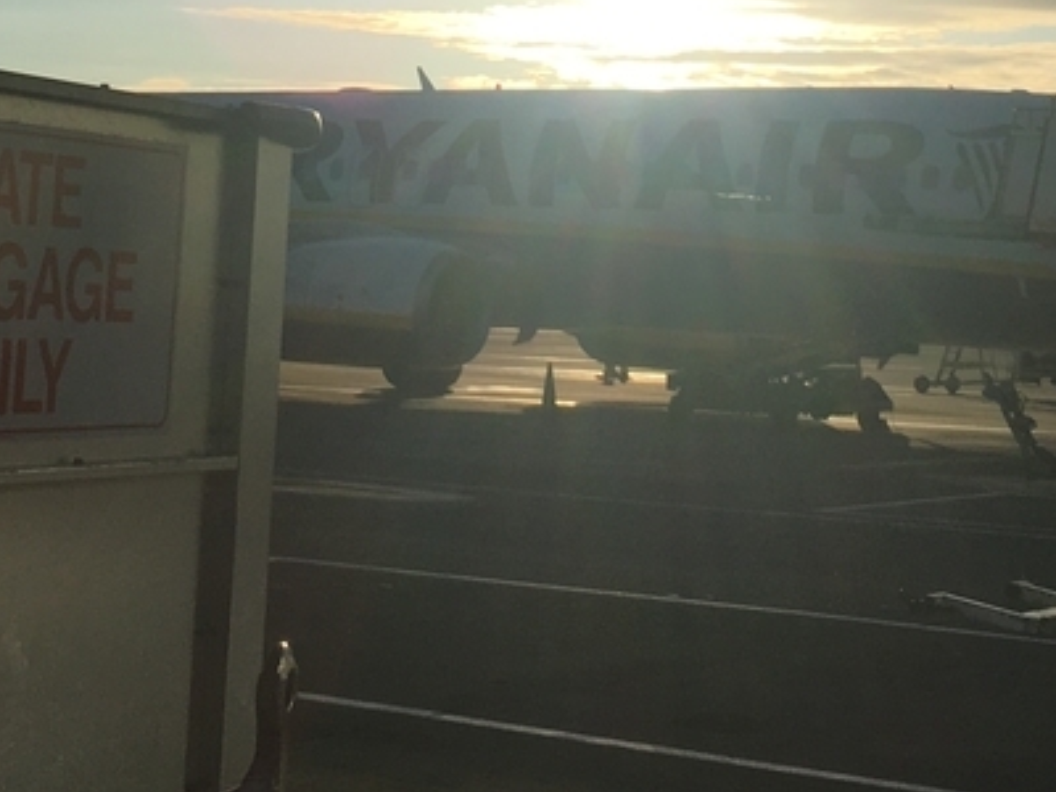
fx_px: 2654
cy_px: -111
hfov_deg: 22.5
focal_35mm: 87
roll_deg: -2.4
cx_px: 459
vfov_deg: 16.4
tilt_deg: +9.8
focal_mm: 4.15
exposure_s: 1/6410
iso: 25
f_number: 2.2
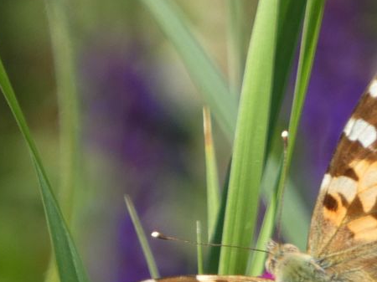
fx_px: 20159
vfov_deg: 0.8
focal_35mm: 1852
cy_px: 260
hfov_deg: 1.1
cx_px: 346
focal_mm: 174.8
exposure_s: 1/125
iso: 100
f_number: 5.6
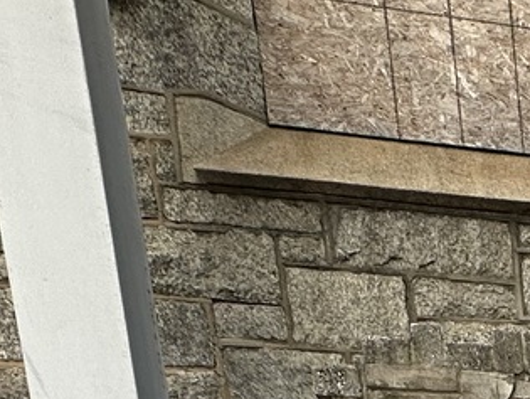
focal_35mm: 71
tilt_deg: -12.9
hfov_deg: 20.6
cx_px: 914
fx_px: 1088
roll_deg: +2.0
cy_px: 896
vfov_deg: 14.9
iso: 40
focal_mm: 2.22
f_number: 2.2
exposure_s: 1/506
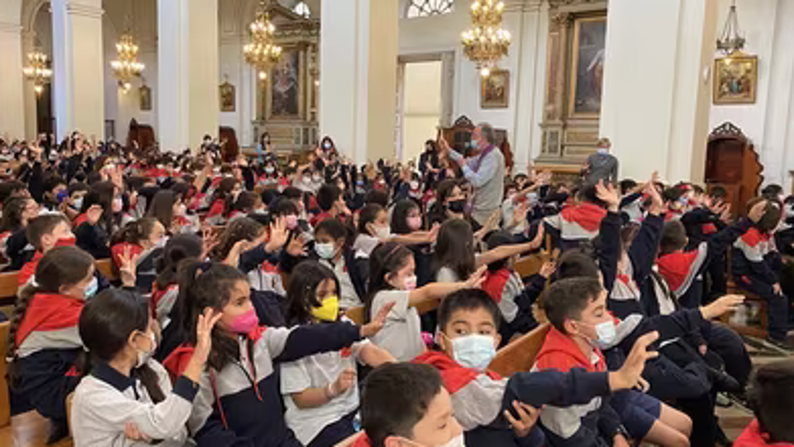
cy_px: 221
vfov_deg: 40.2
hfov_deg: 66.1
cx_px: 400
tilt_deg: -7.2
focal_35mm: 29
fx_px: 611
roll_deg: -2.3
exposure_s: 1/50
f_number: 1.8
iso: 400
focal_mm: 4.25
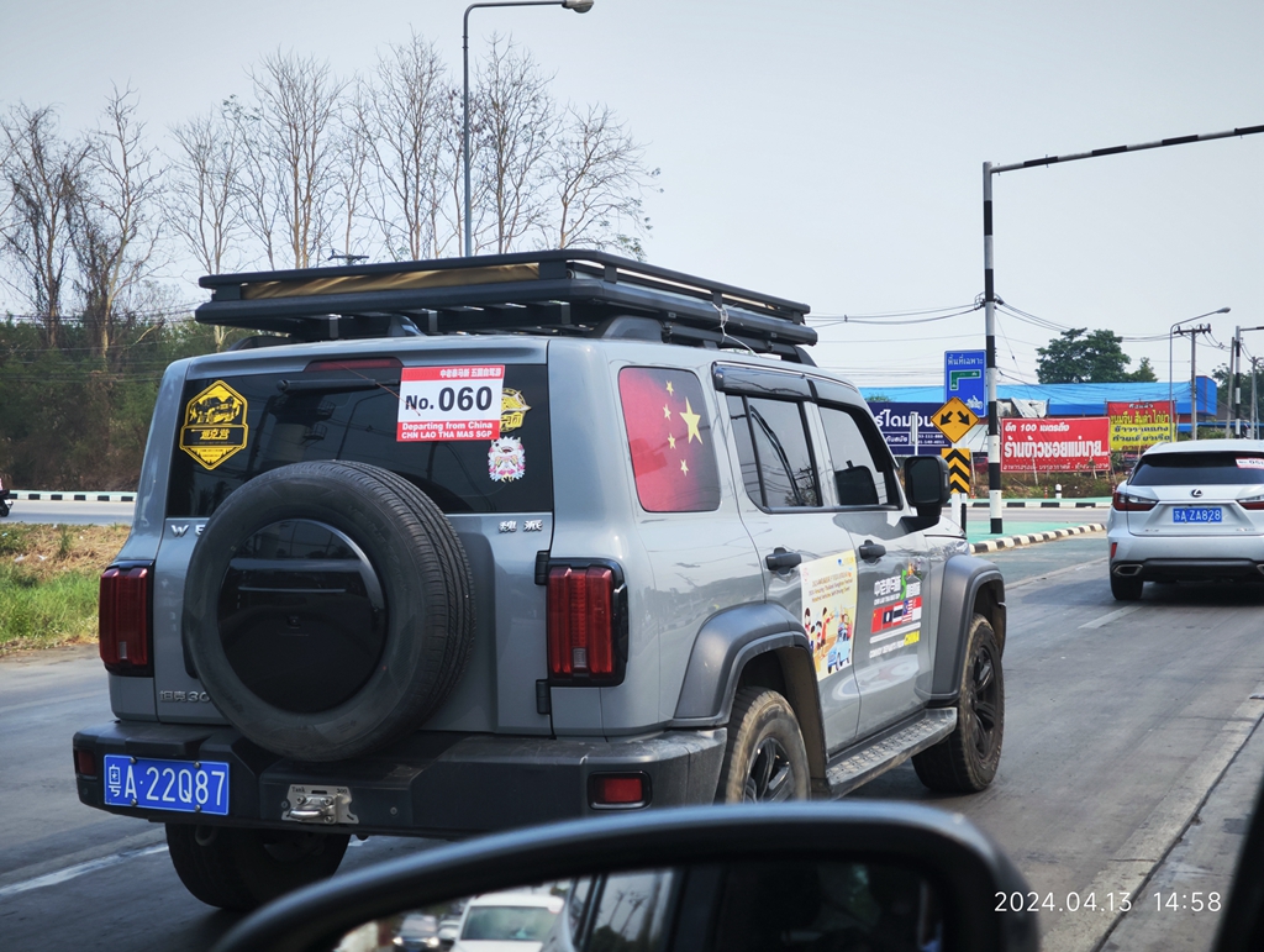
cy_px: 476
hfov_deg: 38.1
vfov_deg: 29.2
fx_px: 1828
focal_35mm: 50
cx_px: 632
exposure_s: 1/612
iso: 125
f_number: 1.9
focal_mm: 7.1
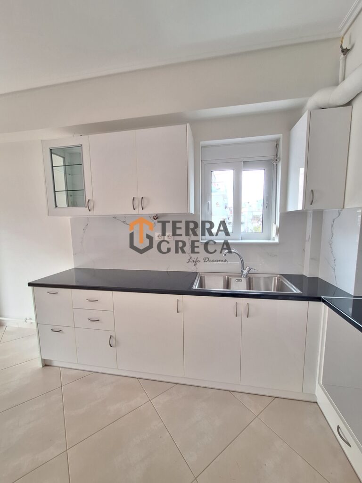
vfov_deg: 106.2
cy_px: 242
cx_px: 181
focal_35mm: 13
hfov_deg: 89.9
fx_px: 181
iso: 100
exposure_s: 1/40
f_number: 2.2
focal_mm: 1.74
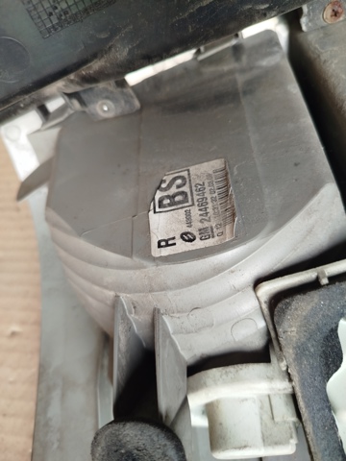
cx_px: 173
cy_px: 230
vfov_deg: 71.6
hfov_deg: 56.8
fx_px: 320
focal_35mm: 24
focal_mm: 5.31
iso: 250
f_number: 1.7
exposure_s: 1/33
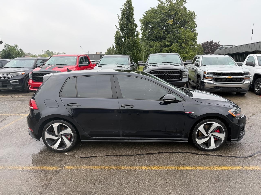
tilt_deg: -10.8
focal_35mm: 24
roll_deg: -0.4
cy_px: 98
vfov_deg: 56.8
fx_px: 181
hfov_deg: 71.6
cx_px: 130
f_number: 1.78
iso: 80
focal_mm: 6.76
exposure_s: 1/868
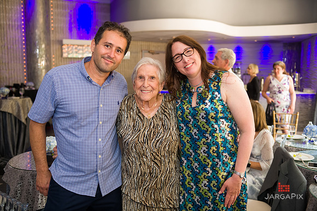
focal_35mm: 38
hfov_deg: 50.7
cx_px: 158
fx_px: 335
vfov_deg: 35.1
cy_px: 106
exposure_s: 1/200
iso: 1250
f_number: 3.2
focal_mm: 38
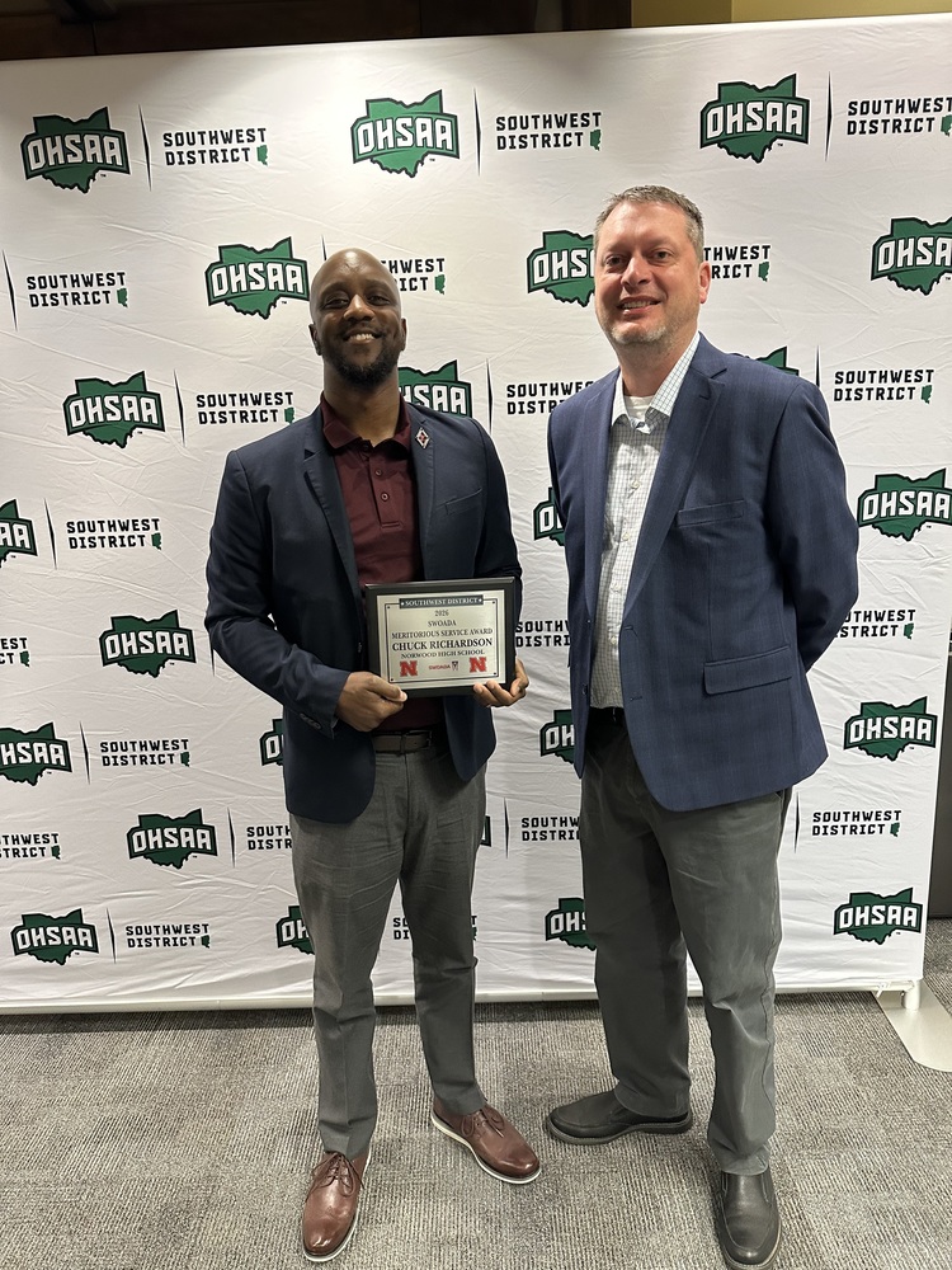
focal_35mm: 24
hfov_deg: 56.8
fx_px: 880
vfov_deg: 71.6
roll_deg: +2.1
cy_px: 635
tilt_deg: -14.2
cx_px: 476
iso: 320
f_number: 1.78
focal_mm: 6.86
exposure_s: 1/60
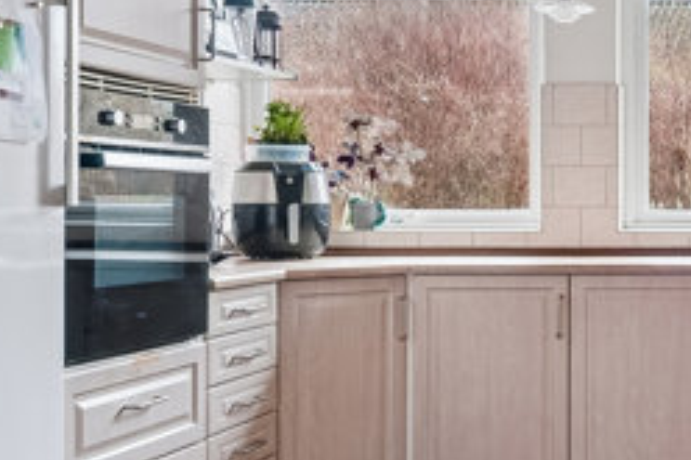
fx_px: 1113
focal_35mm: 58
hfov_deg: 30.4
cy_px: 199
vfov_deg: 23.3
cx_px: 783
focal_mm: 12
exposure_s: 1/6
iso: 400
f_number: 10
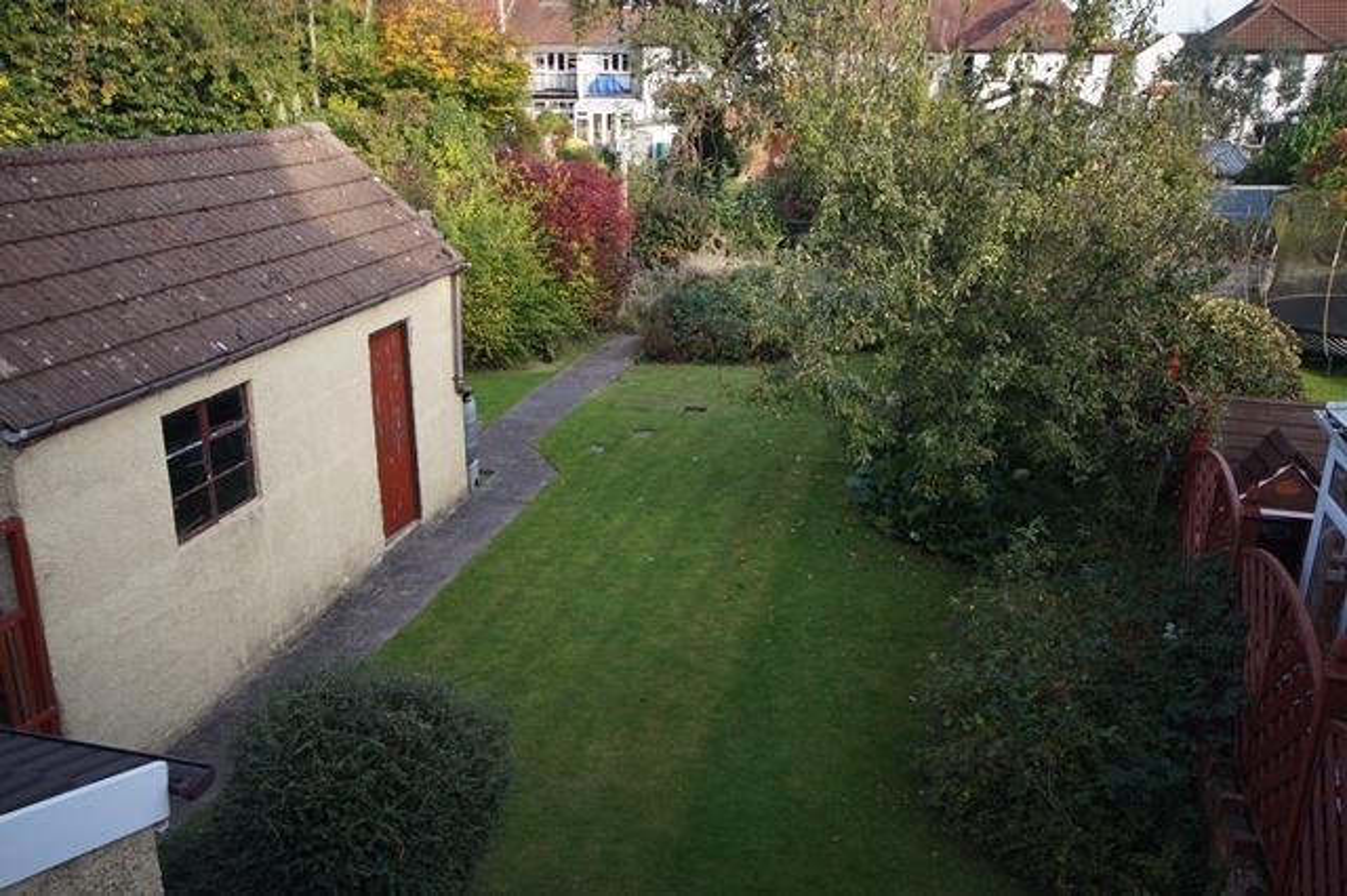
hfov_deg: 62.0
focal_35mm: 30
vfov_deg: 43.6
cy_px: 448
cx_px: 674
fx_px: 1122
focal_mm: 20
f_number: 5.6
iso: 200
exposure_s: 1/100
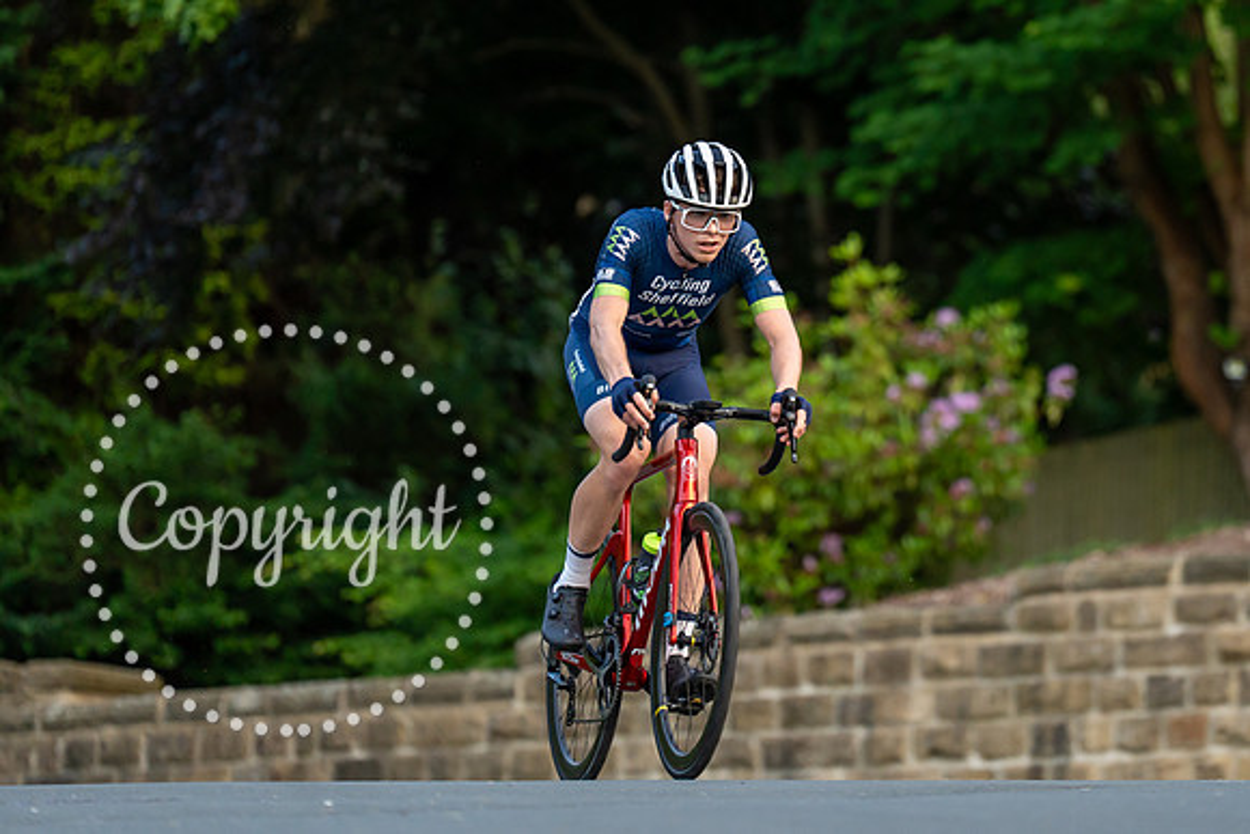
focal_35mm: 240
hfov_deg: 8.6
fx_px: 8331
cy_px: 256
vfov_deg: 5.7
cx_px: 867
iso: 1250
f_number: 2.8
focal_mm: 173
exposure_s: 1/1000
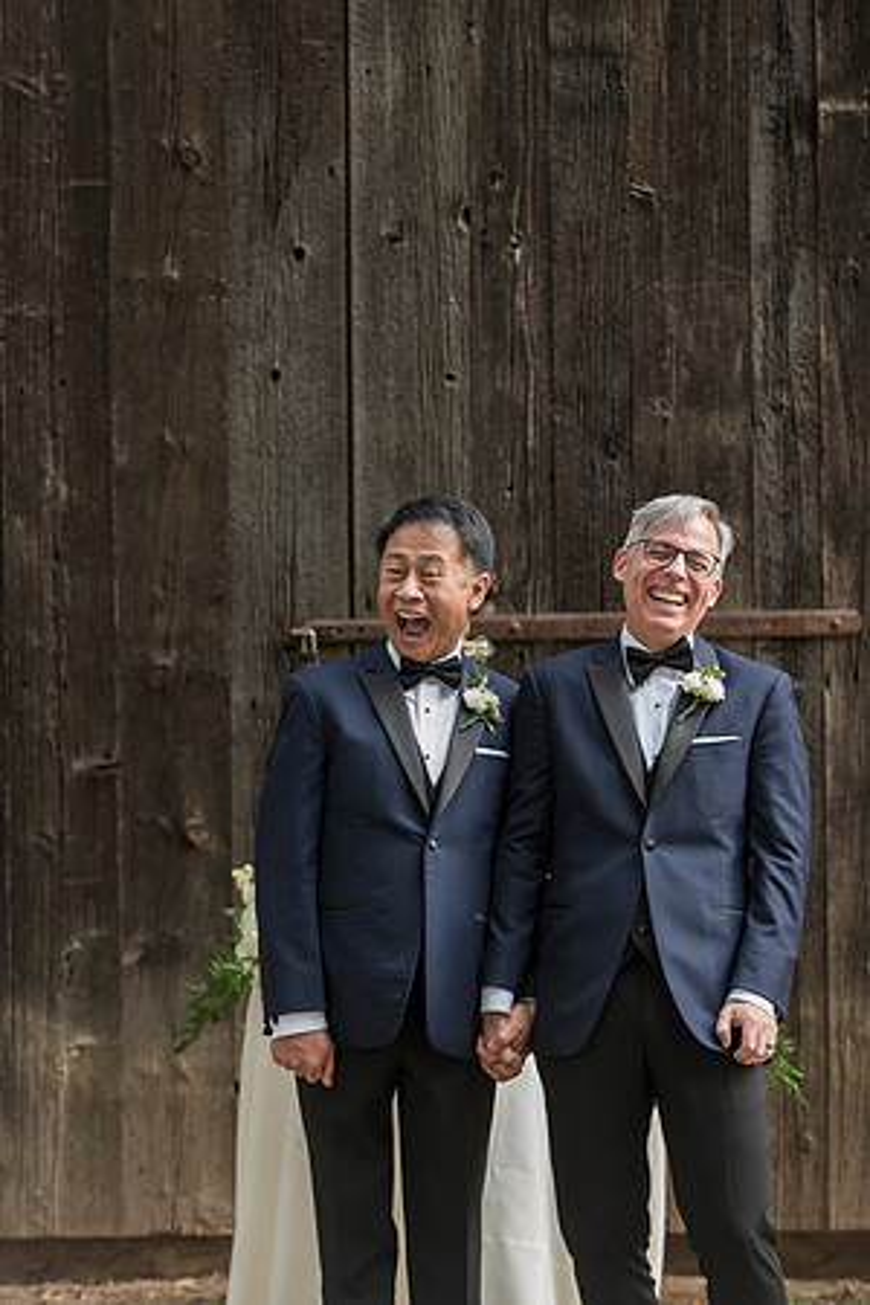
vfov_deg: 15.8
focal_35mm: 130
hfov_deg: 10.5
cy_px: 652
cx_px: 435
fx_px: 4712
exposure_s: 1/250
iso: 800
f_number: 3.2
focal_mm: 130
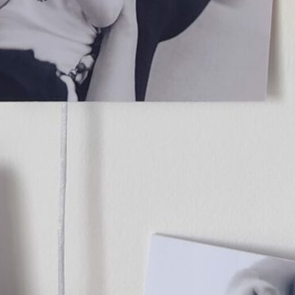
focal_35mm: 113
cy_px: -175
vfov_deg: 14.2
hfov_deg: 15.3
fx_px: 1090
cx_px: 64
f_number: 1.79
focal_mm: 4.74
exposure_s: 1/33
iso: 680
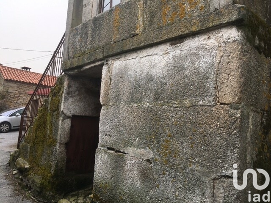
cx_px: 136
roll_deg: -3.5
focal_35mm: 29
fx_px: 227
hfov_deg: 61.7
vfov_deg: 48.2
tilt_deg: +3.6
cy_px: 102
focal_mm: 4.15
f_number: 2.2
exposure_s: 1/777
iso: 25
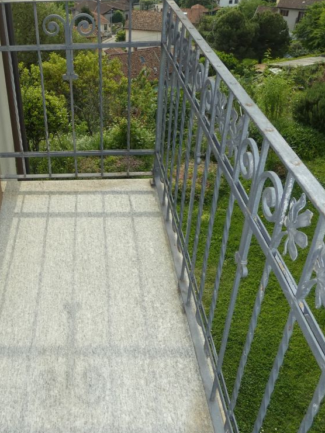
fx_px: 451
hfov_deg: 38.7
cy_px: 175
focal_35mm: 36
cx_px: 85
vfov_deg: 51.0
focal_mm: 3.6
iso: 80
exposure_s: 1/800
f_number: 2.8
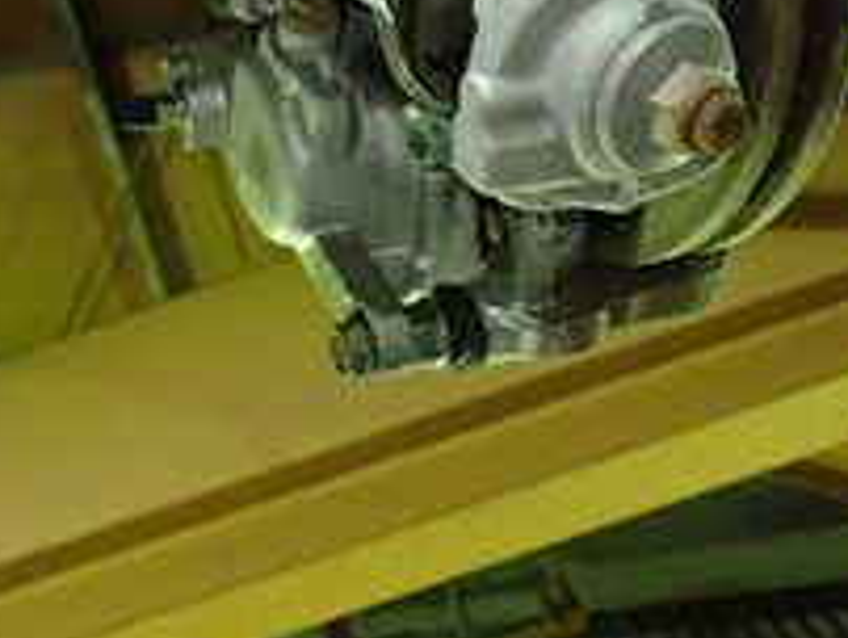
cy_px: -130
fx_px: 2183
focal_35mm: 89
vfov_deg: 16.0
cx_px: -319
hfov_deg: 19.8
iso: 800
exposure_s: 1/30
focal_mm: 5.4
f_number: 2.3
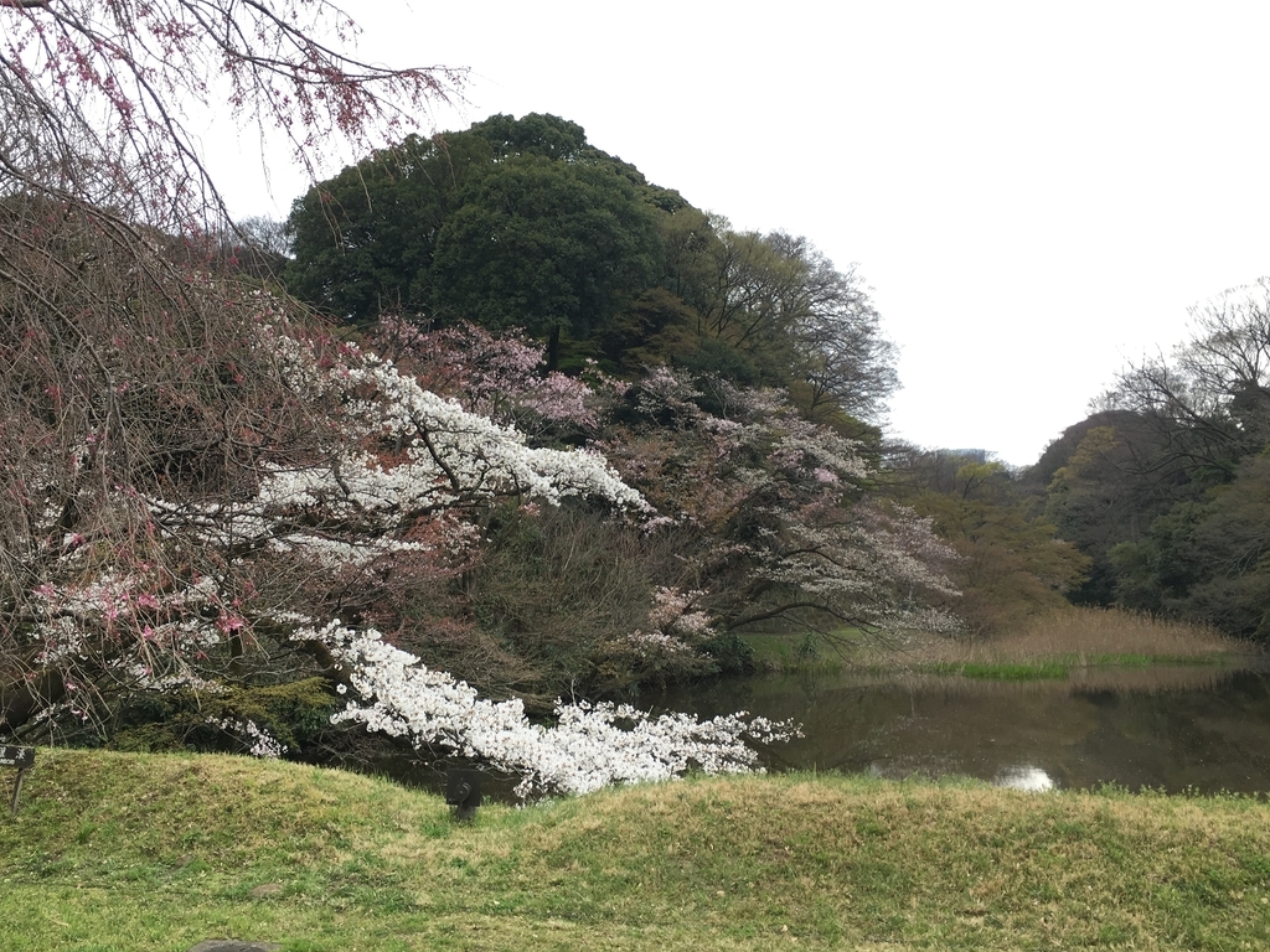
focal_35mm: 34
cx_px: 578
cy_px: 399
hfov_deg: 53.9
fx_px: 1247
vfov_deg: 41.7
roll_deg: -1.0
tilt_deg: +10.5
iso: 25
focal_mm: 4.15
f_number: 2.2
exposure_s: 1/331
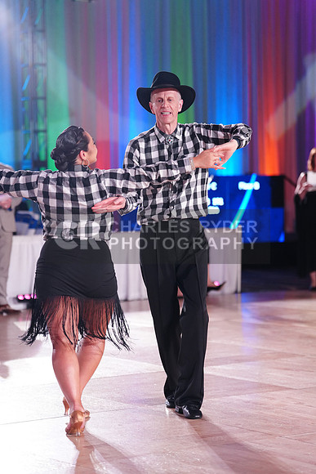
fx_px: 1382
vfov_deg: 19.5
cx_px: 158
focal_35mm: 105
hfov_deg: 13.0
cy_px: 237
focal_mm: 105
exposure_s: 1/500
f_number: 2.8
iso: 2000
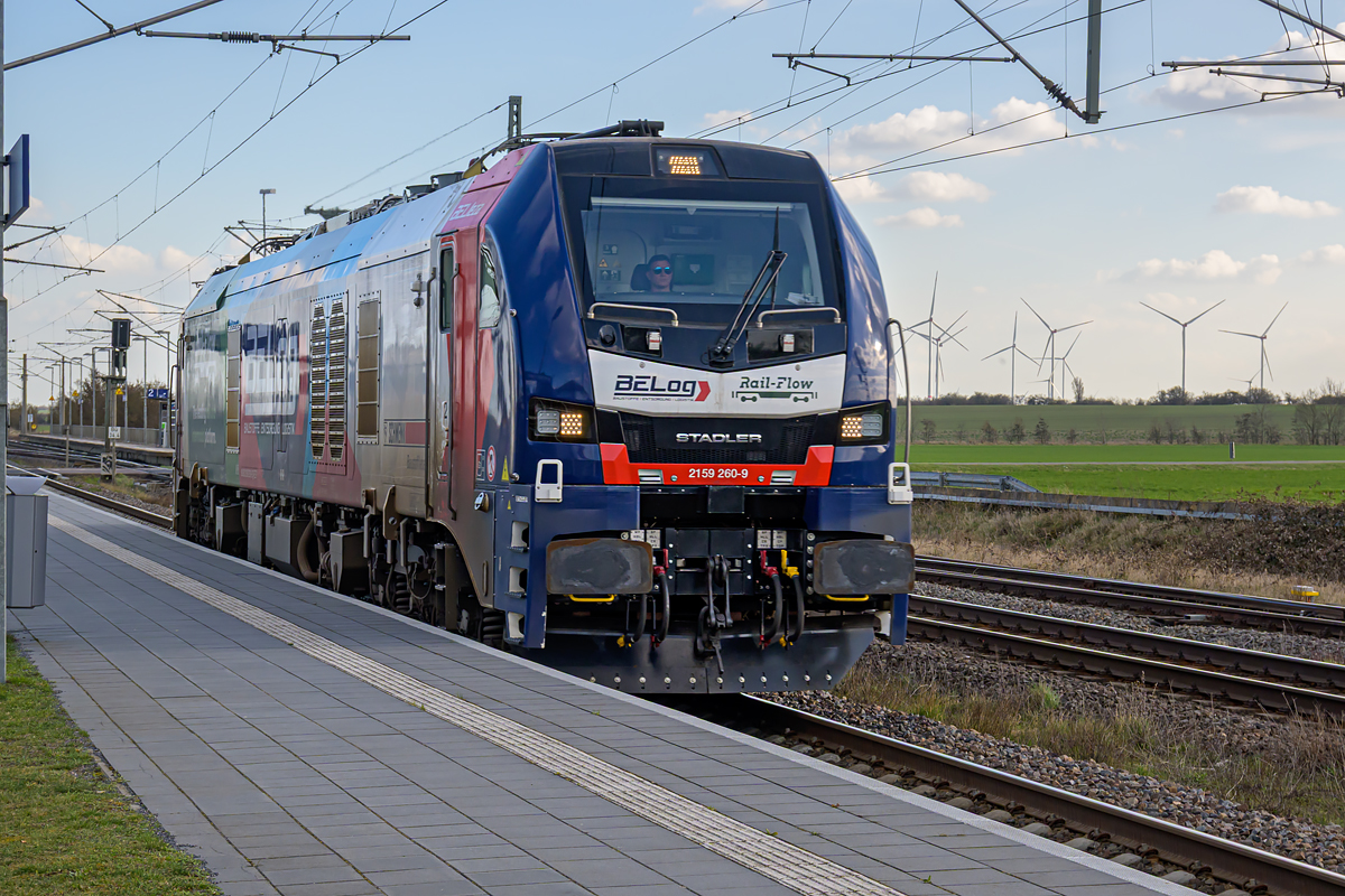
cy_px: 448
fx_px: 2522
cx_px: 672
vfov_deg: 20.2
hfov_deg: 29.9
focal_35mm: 68
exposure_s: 1/350
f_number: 8
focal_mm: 45
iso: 200
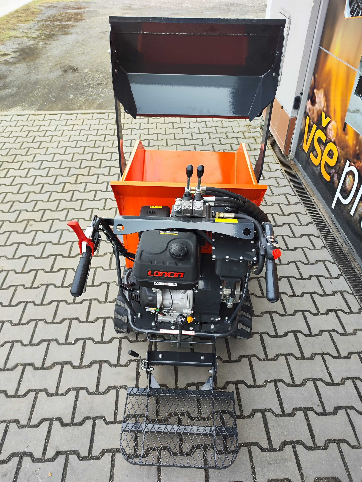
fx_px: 321
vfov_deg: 73.9
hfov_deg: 58.9
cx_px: 181
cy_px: 241
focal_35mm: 23
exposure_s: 1/109
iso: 50
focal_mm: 7.01
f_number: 1.69
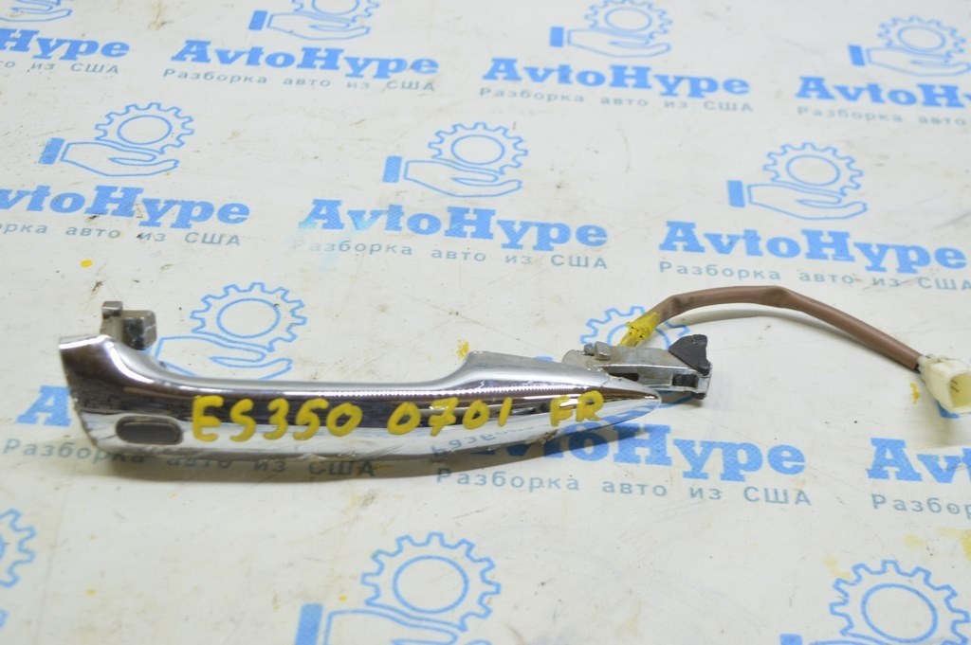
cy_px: 322
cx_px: 486
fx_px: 1536
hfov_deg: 35.1
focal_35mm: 57
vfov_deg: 23.7
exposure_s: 1/20
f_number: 5.6
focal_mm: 38
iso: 400
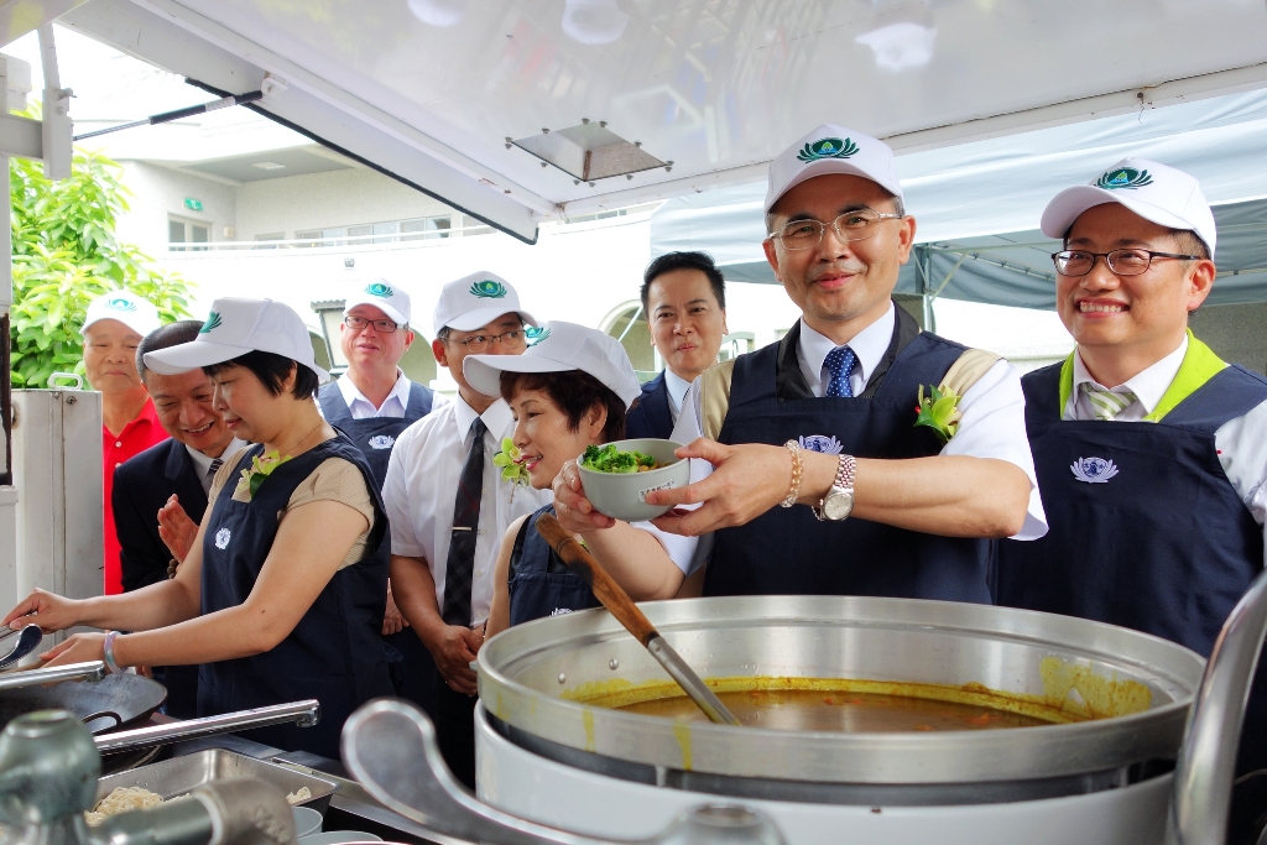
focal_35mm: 30
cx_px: 634
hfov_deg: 61.9
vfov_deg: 43.6
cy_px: 422
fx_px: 1056
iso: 125
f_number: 3.2
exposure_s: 1/100
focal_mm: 11.32
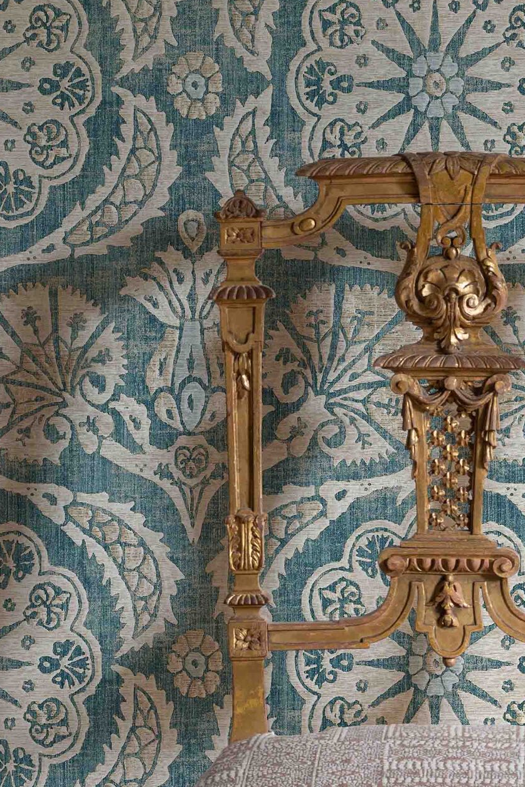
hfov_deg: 6.6
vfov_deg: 9.8
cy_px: -36
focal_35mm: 209
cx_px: 439
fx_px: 4570
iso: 100
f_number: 11
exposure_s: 1.3
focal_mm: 70
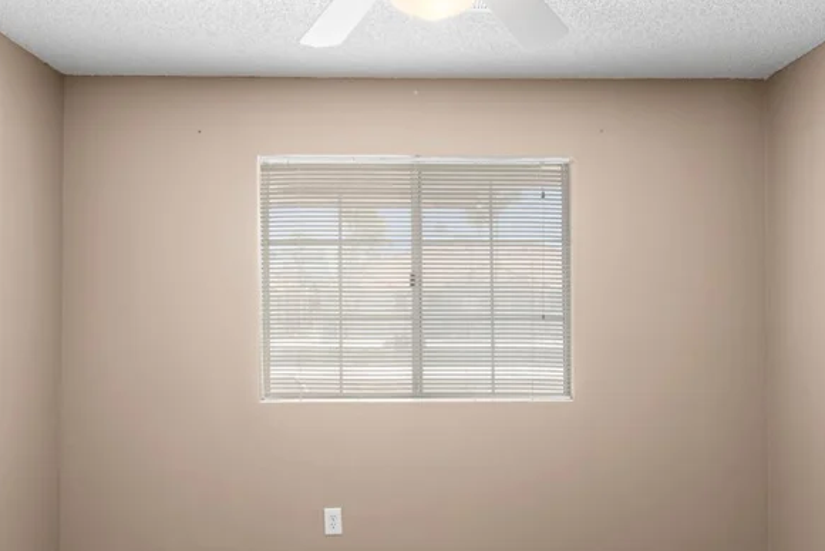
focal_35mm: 30
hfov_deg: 61.9
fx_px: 688
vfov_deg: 43.6
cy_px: 301
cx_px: 425
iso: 400
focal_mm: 17
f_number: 8
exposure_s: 1/13
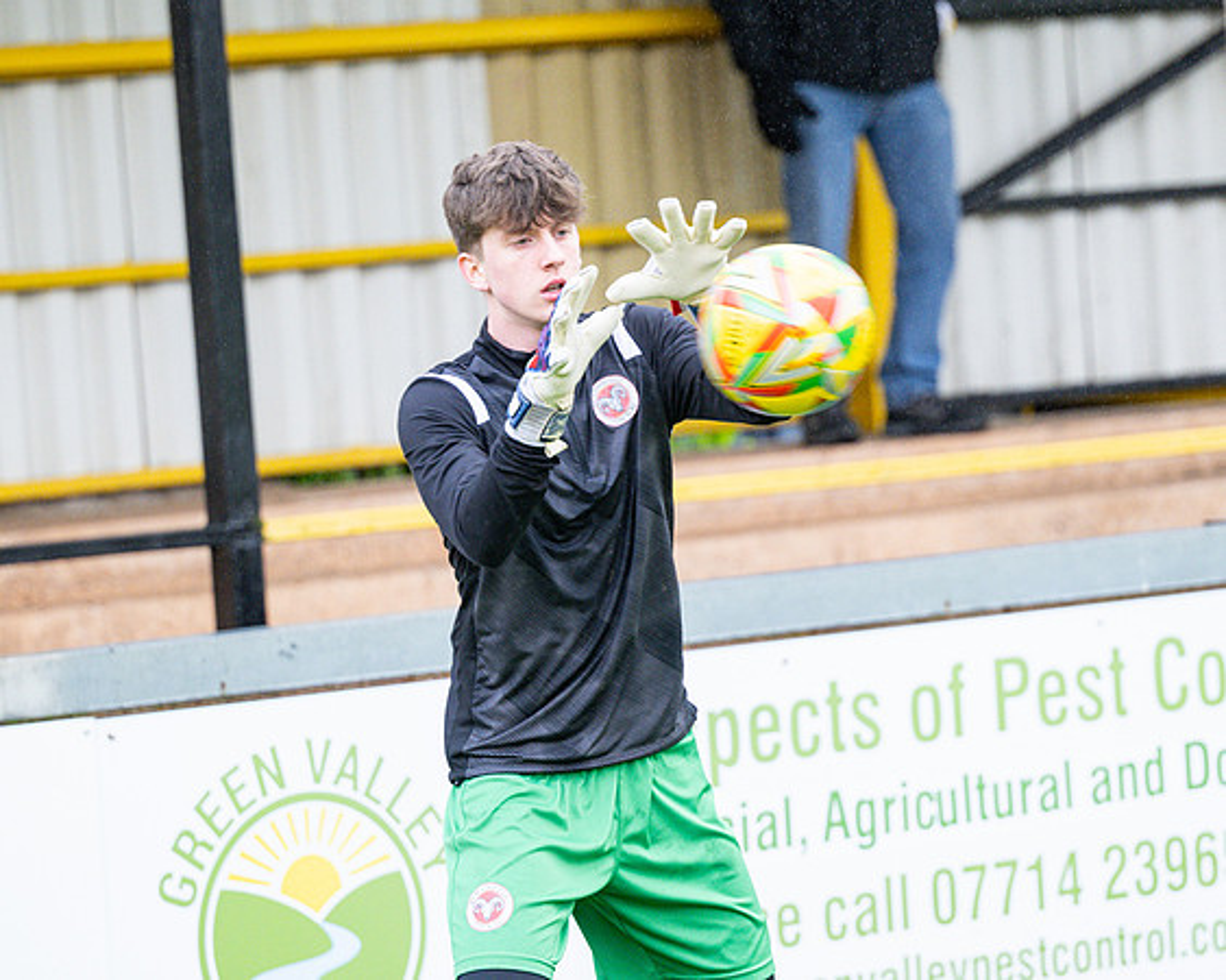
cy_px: 490
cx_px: 666
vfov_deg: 7.0
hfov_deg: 8.8
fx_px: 7969
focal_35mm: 220
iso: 800
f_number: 2.8
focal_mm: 130
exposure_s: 1/640
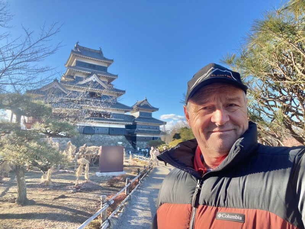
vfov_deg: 58.9
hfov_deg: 73.9
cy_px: 114
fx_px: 203
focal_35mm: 23
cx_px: 152
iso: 25
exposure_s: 1/180
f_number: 2.2
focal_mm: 2.71
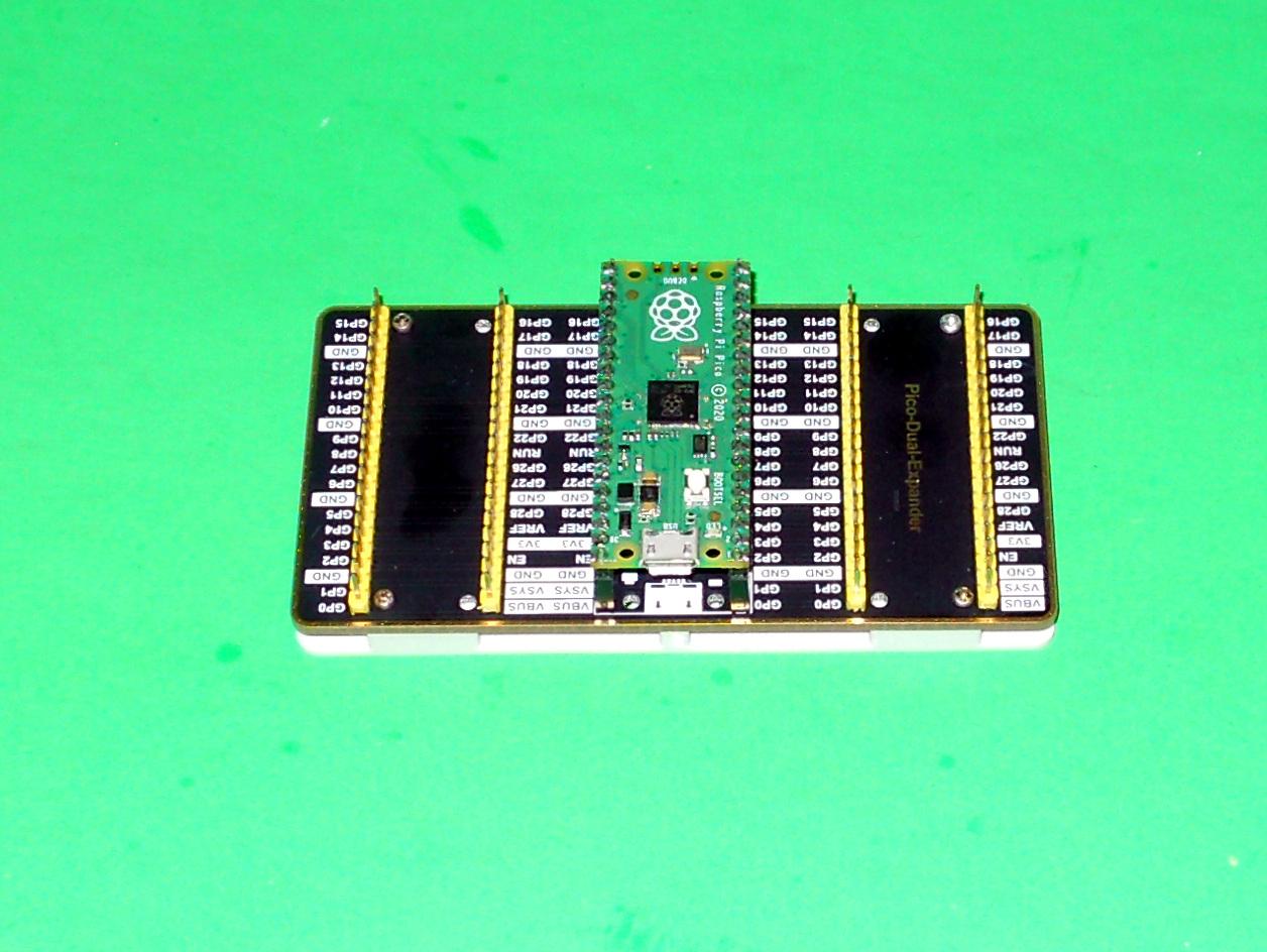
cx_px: 634
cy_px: 476
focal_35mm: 28
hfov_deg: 63.4
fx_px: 1026
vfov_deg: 49.8
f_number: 2.7
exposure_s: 1/25
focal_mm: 5
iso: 80
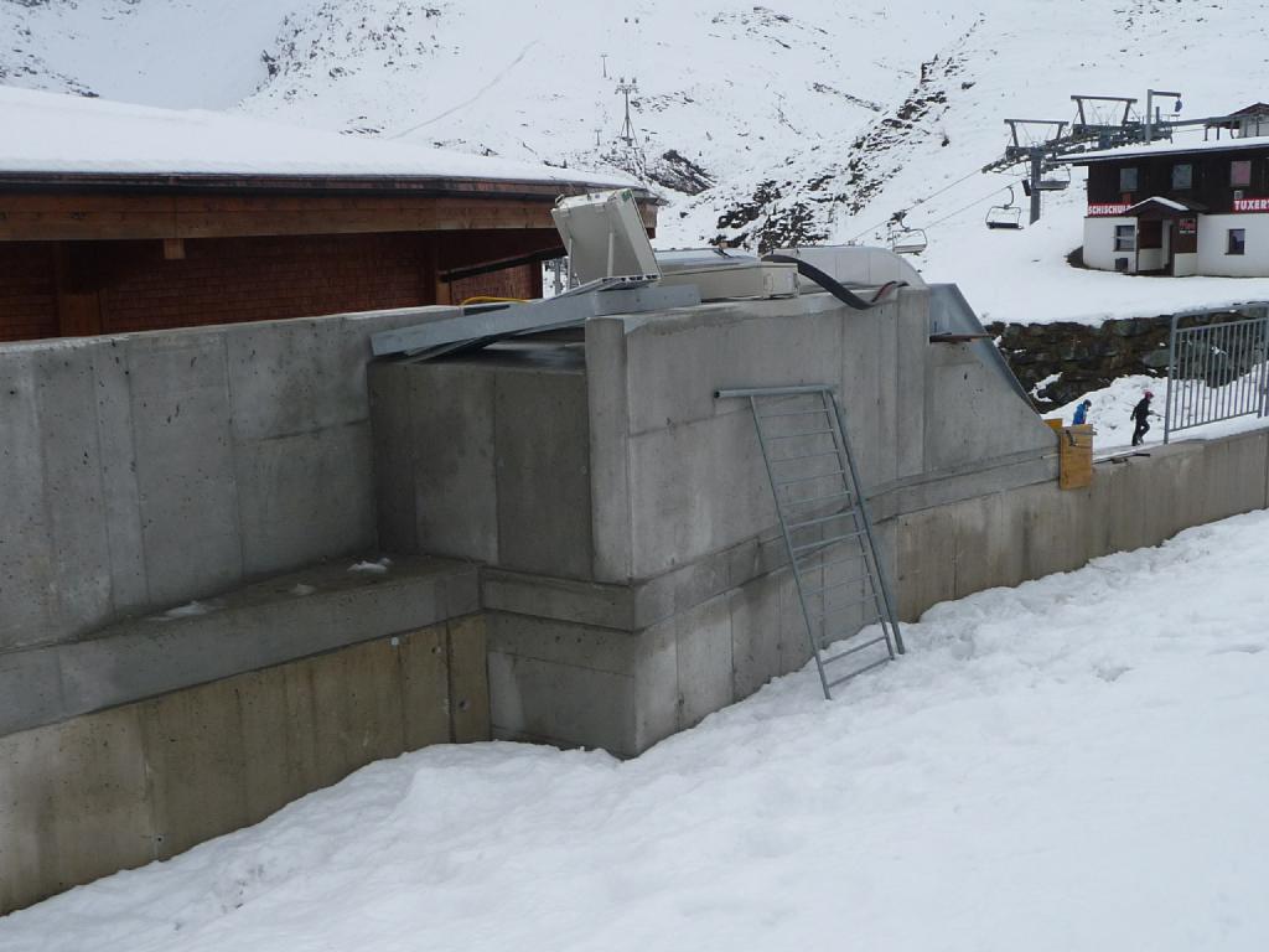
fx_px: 1393
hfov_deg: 49.0
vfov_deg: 37.7
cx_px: 634
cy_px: 476
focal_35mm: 38
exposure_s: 1/250
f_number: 8
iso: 100
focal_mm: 4.7
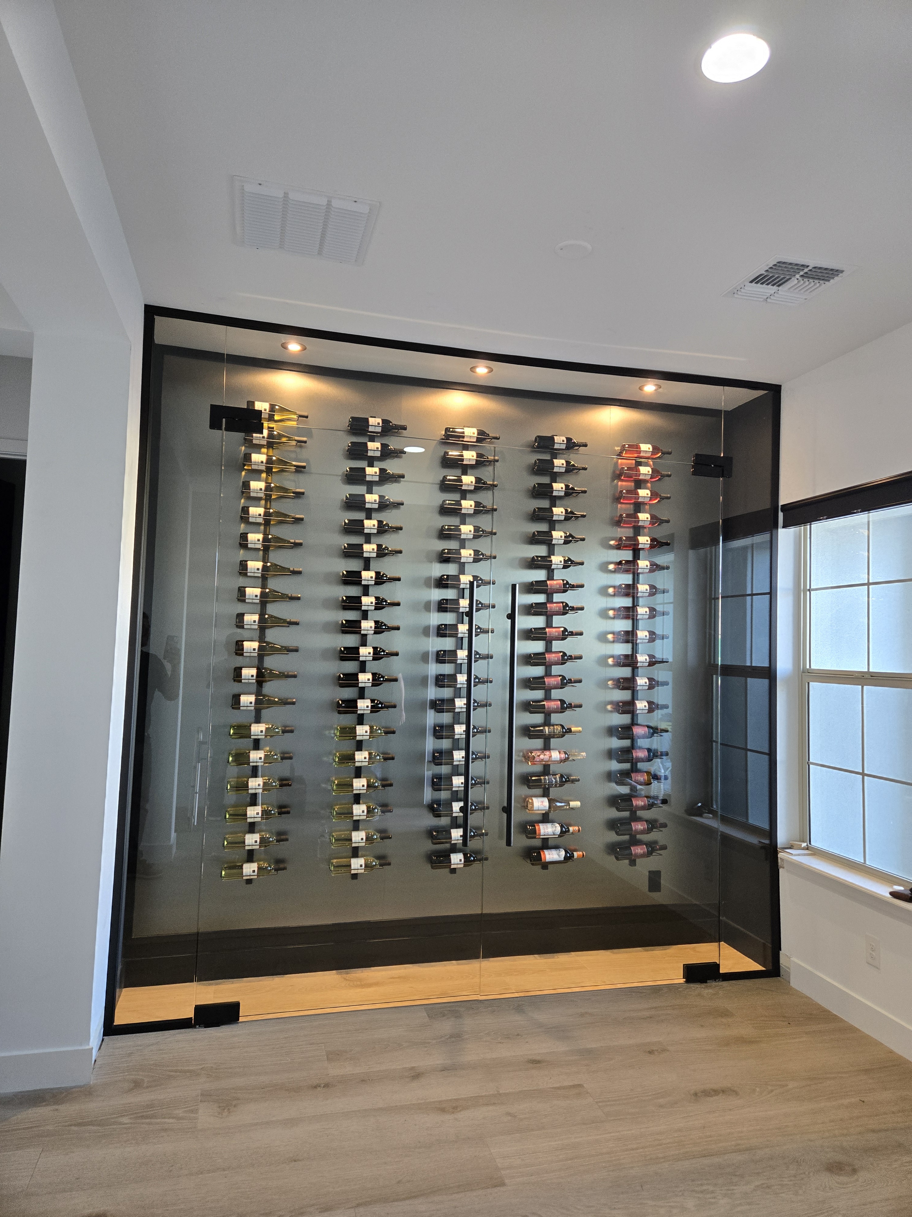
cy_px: 608
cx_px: 456
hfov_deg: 58.9
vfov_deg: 73.9
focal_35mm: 23
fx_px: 808
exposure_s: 1/120
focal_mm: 5.4
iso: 250
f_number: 1.8
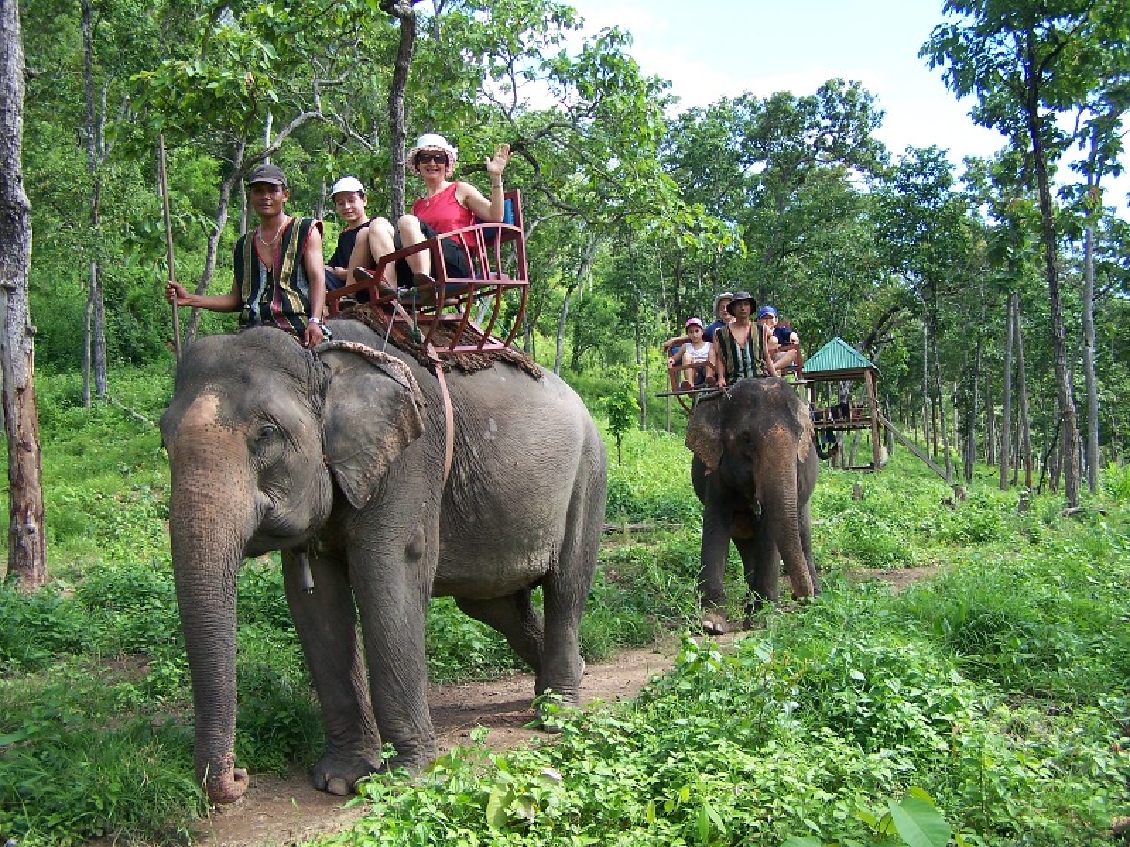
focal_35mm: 38
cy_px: 424
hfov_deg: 49.0
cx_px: 565
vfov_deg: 37.7
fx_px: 1240
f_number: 2.8
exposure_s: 1/250
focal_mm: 6.3
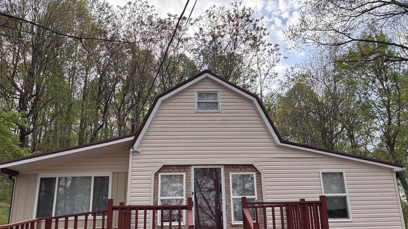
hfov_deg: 66.1
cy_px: 137
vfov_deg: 40.0
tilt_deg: +15.1
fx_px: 314
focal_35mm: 29
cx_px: 202
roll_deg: +2.1
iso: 50
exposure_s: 1/591
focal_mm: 5.96
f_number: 1.6
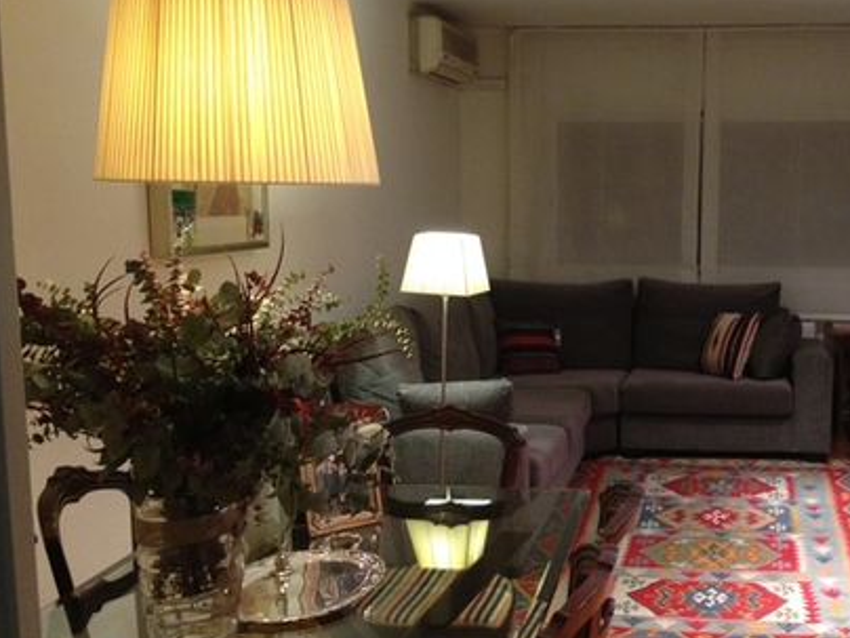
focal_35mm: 49
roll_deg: -1.0
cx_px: 623
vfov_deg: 29.6
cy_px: 360
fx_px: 1203
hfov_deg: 38.1
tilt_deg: -8.6
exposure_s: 1/20
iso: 250
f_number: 2.4
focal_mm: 4.12
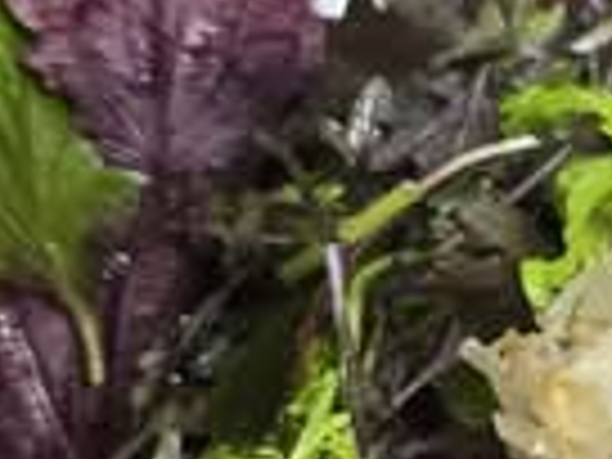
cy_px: 441
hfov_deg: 18.4
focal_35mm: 99
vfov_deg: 14.7
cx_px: 810
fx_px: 1750
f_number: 1.7
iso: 125
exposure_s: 1/180
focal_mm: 6.3
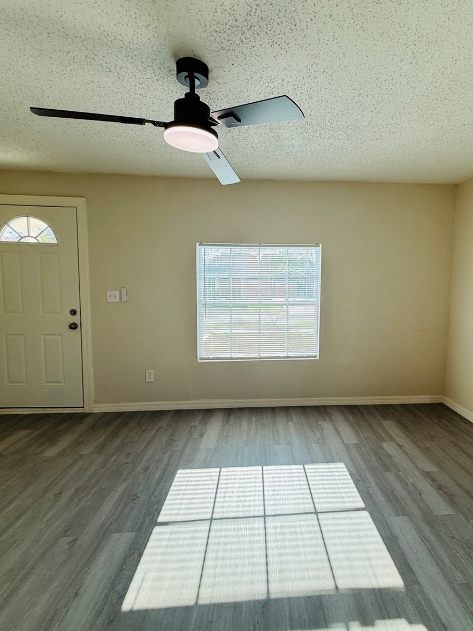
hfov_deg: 67.7
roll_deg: -1.6
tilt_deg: -5.0
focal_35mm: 19
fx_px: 346
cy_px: 316
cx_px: 293
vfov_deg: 84.7
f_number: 2.2
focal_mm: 2.22
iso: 64
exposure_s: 1/338
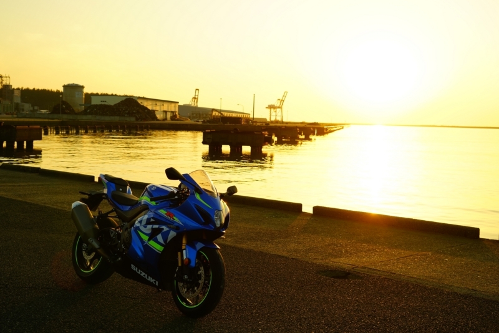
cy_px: 166
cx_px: 250
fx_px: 610
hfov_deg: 44.5
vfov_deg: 30.5
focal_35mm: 44
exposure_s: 1/100
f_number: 8
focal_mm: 44
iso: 100
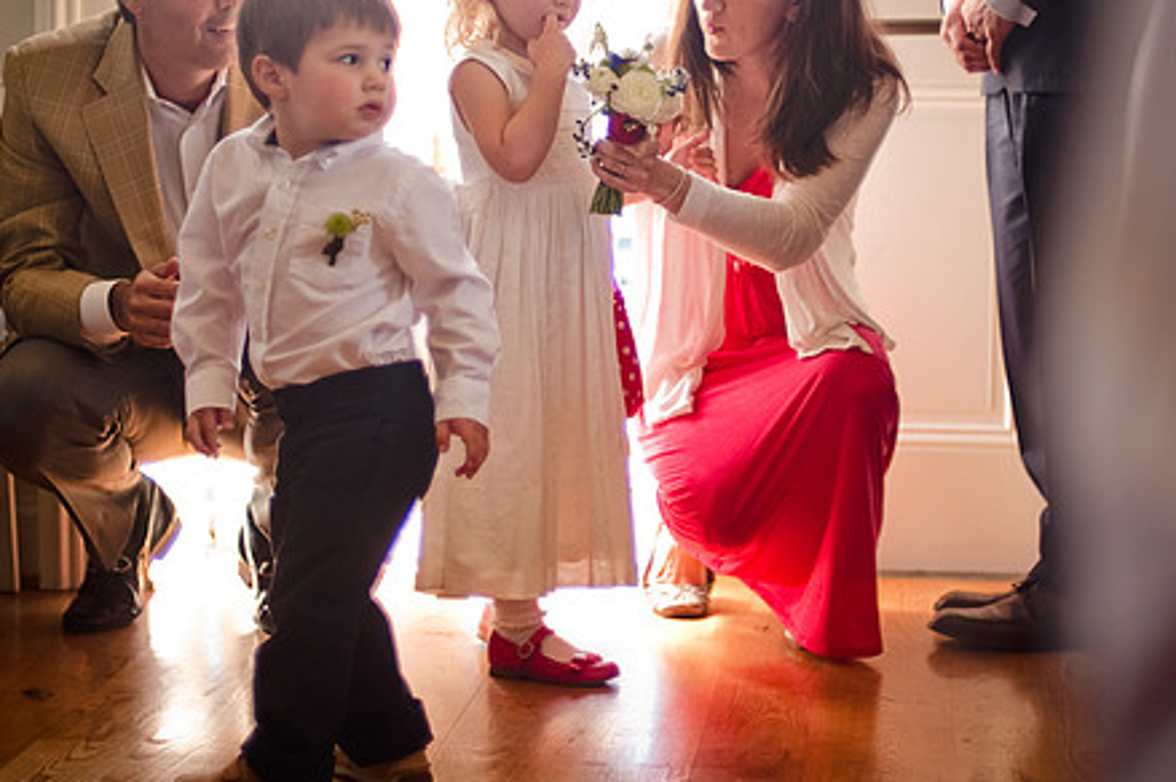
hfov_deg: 30.5
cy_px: 308
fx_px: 2154
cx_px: 579
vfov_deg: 20.6
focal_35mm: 66
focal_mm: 50
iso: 200
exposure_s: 1/320
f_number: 1.4
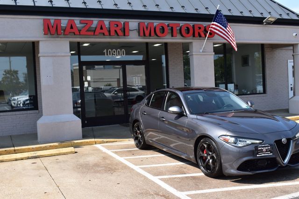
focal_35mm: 40
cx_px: 150
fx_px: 336
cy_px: 100
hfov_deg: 47.9
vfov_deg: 33.0
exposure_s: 1/400
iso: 400
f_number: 11
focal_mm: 27
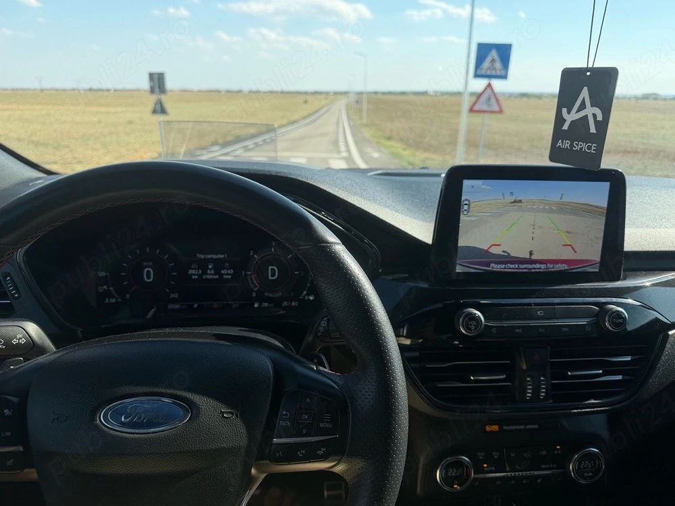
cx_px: 338
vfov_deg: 56.8
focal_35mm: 24
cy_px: 253
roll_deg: -0.5
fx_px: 468
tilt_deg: -18.5
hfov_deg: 71.6
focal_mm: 6.76
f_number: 1.78
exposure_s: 1/1689
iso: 80
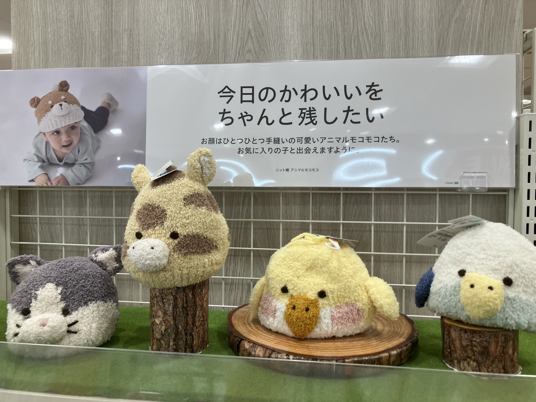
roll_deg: -0.6
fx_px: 434
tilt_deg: -1.5
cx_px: 268
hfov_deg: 63.4
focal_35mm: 28
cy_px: 201
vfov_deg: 49.7
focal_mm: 3.99
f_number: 1.8
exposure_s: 1/120
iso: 50
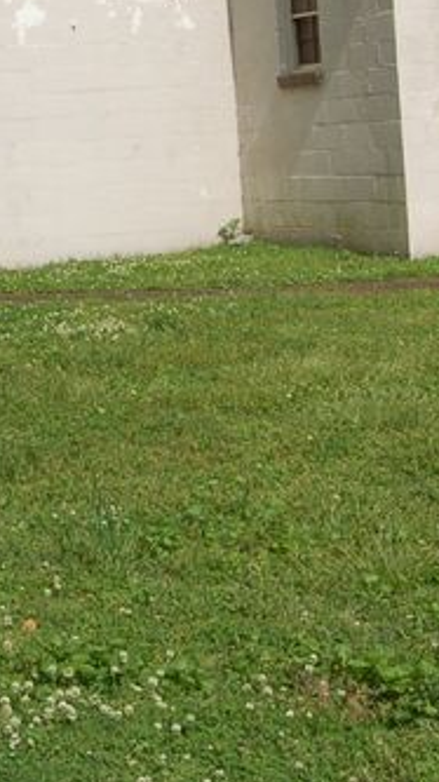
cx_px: 12
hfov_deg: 13.7
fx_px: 1803
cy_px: -1
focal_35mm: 87
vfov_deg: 23.4
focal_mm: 18
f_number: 11
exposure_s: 1/500
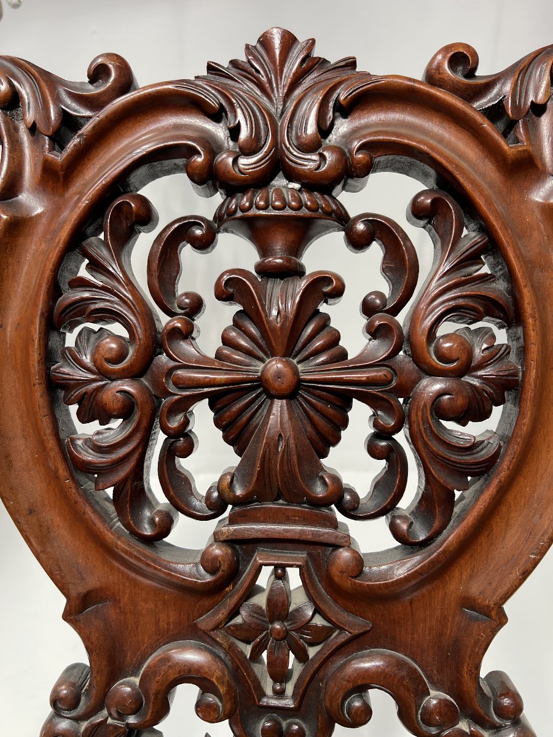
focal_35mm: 26
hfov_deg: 53.1
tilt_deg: -17.6
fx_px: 554
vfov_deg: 67.3
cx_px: 276
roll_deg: +1.7
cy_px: 368
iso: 100
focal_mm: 5.7
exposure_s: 1/121
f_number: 1.5
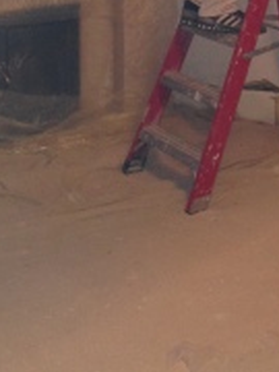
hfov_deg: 15.7
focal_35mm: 94
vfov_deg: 20.1
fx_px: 1010
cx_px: 174
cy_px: -10
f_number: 2.4
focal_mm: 4.12
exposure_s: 1/17
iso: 125
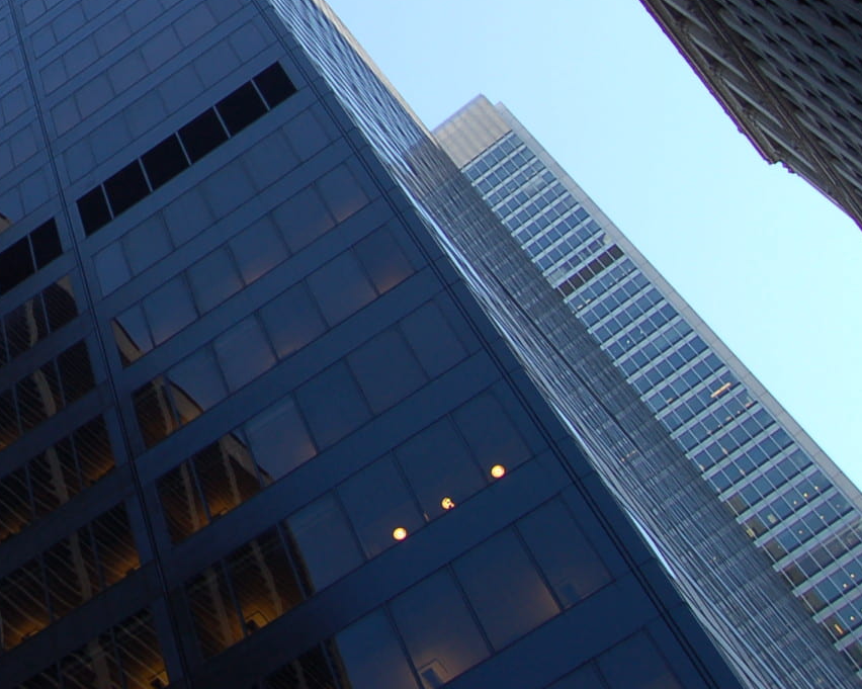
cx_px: -153
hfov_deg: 25.6
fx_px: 1709
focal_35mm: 67
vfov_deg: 21.7
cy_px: -60
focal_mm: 18
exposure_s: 1/200
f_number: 7.1
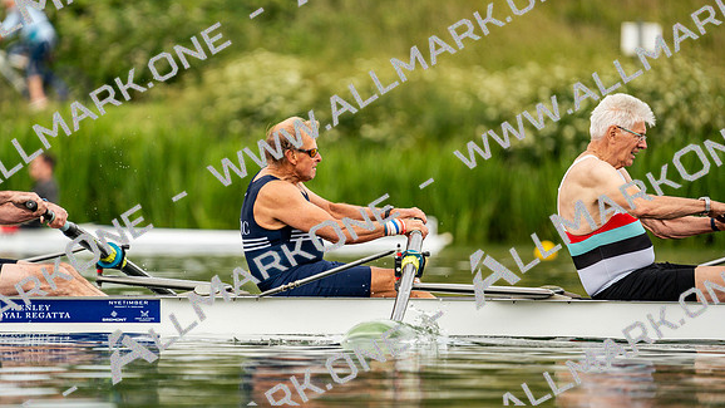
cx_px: 362
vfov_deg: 1.9
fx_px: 12129
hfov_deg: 3.4
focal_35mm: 631
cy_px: 190
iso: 500
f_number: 6.3
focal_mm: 600
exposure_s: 1/2000
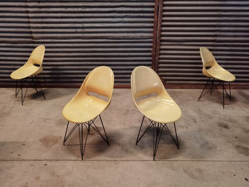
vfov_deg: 45.4
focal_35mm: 31
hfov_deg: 58.4
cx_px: 124
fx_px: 223
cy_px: 94
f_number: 1.9
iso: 500
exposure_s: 1/33.3
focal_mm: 6.71
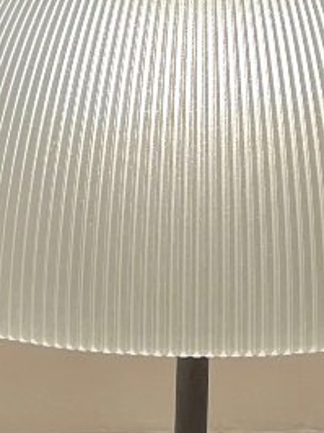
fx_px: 1637
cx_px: 197
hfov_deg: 11.3
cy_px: -42
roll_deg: -0.5
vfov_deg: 14.7
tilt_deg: -6.4
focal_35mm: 131
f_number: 1.8
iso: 40
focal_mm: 3
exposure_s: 1/50
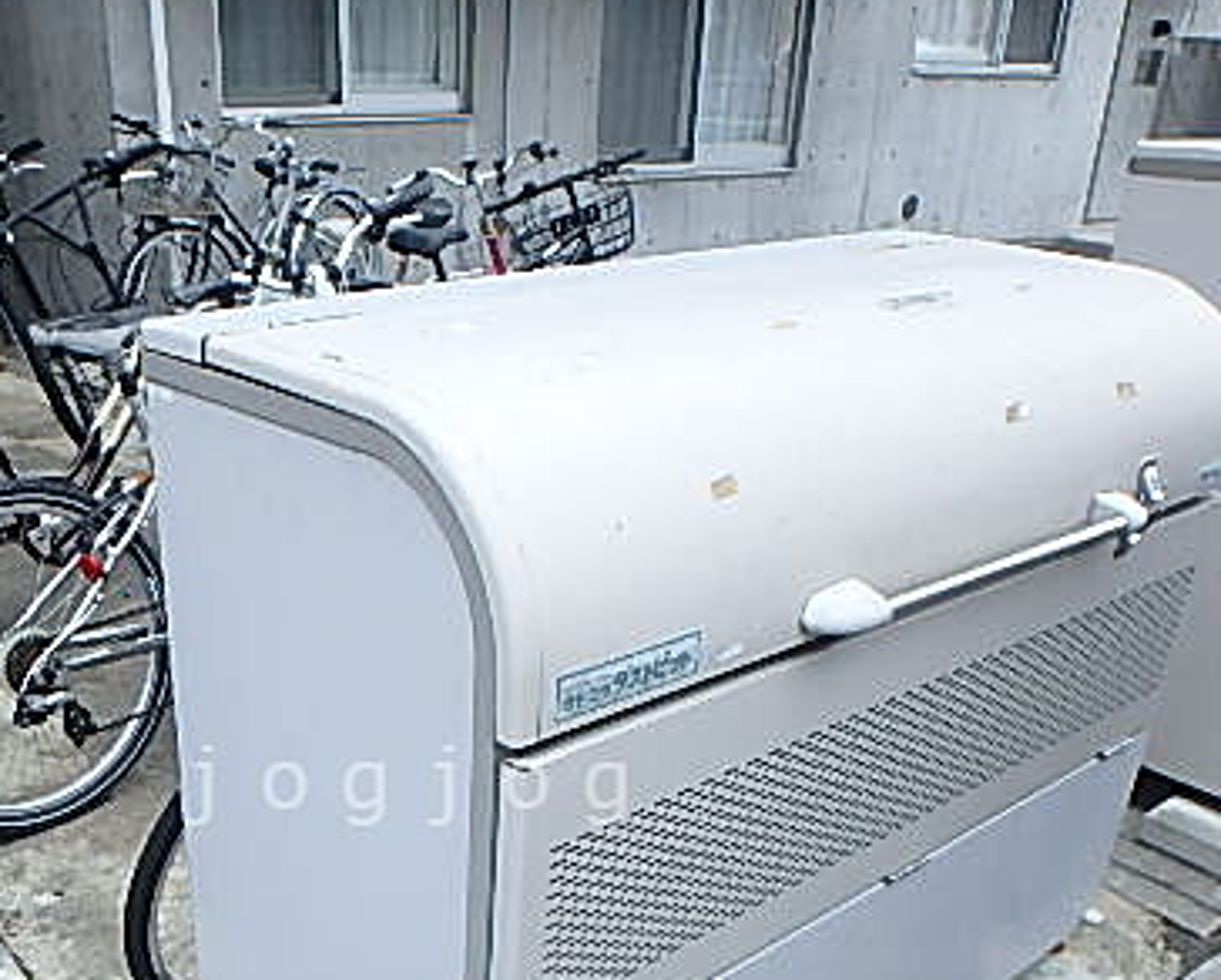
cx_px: 416
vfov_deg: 39.6
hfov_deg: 49.4
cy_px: 785
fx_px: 1302
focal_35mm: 36
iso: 200
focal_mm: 3.7
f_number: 3.5
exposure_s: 1/60
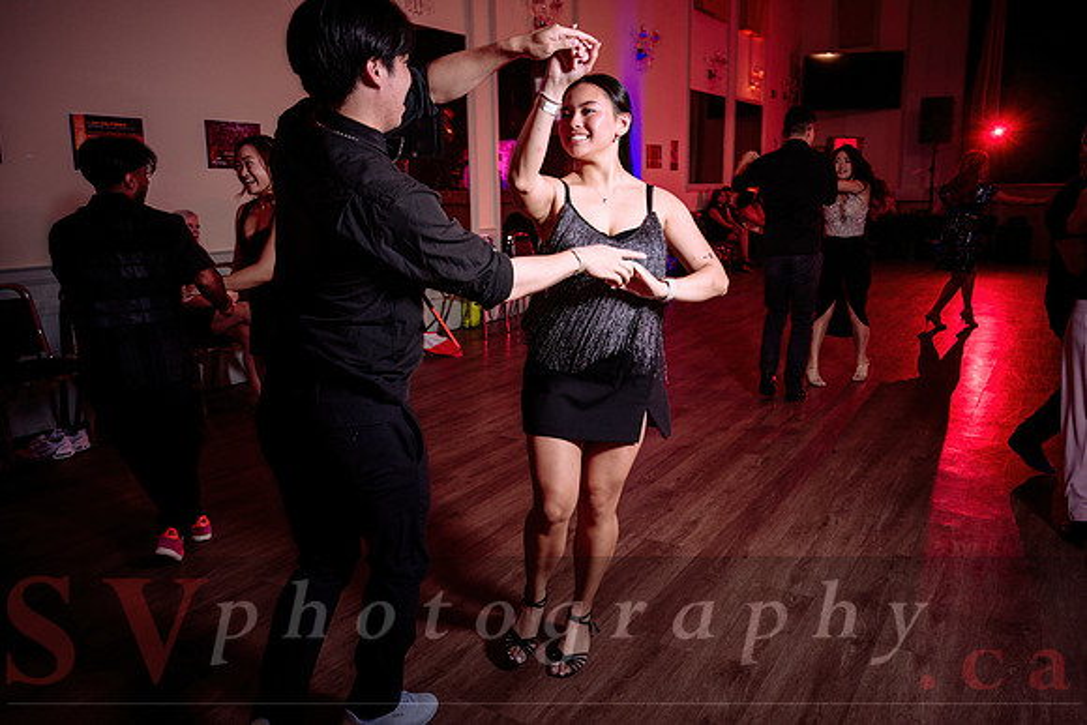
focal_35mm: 29
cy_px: 362
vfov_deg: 45.7
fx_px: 861
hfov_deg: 64.5
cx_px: 544
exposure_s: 1/60
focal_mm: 28.5
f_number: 3.5
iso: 800
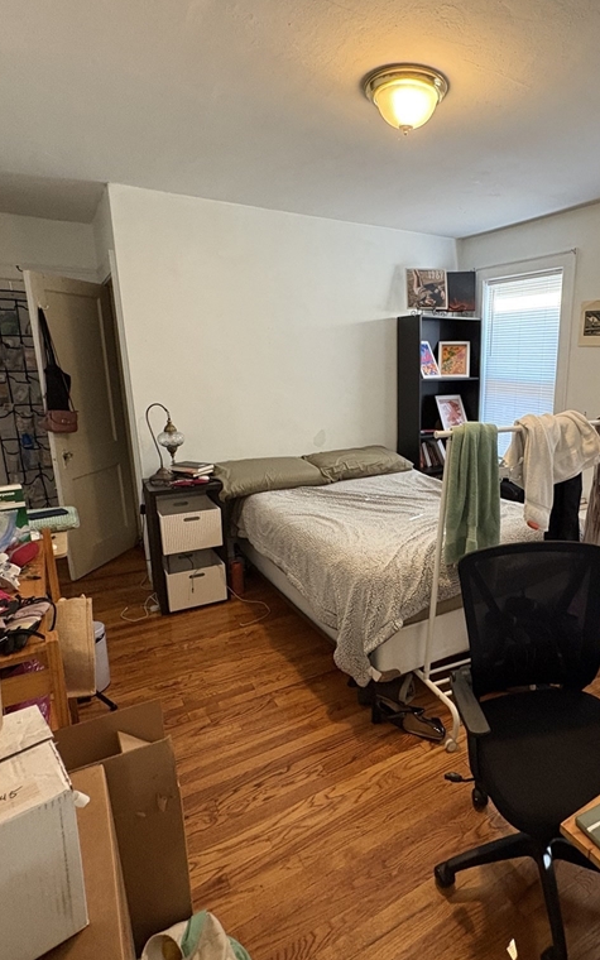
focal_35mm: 20
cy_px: 477
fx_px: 523
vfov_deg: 85.1
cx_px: 395
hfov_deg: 58.4
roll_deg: -0.4
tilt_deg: -12.9
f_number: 2.2
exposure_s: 1/60
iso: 500
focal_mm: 2.22
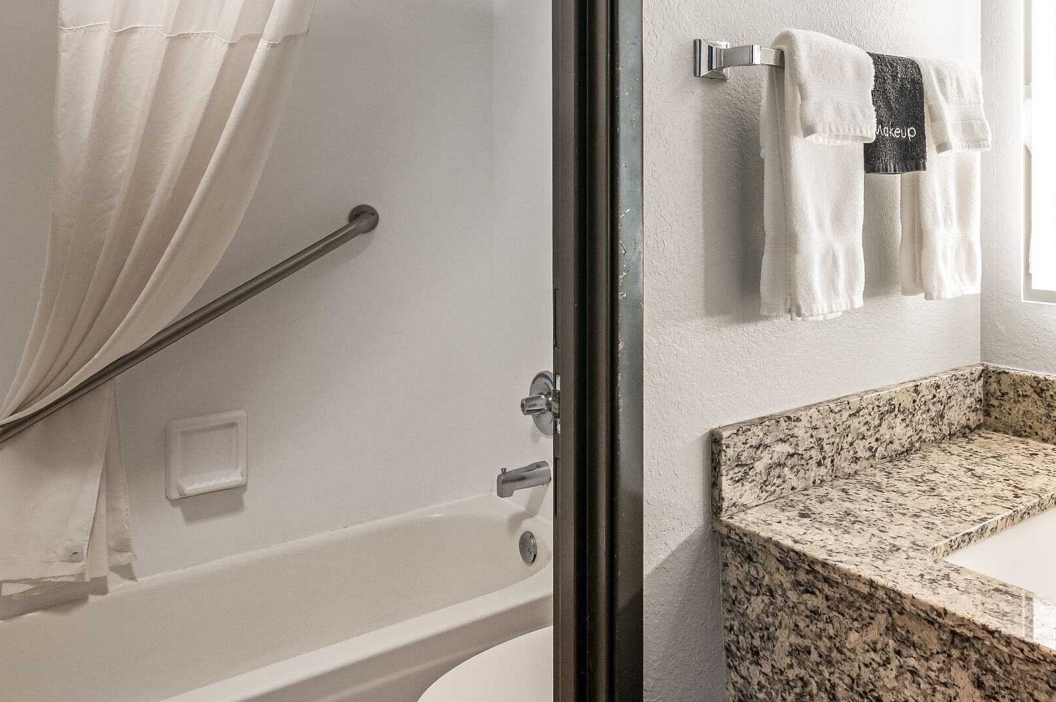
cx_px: 813
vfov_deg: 41.2
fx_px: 907
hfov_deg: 56.9
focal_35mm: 31
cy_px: 182
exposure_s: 1/6
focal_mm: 16.5
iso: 800
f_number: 8
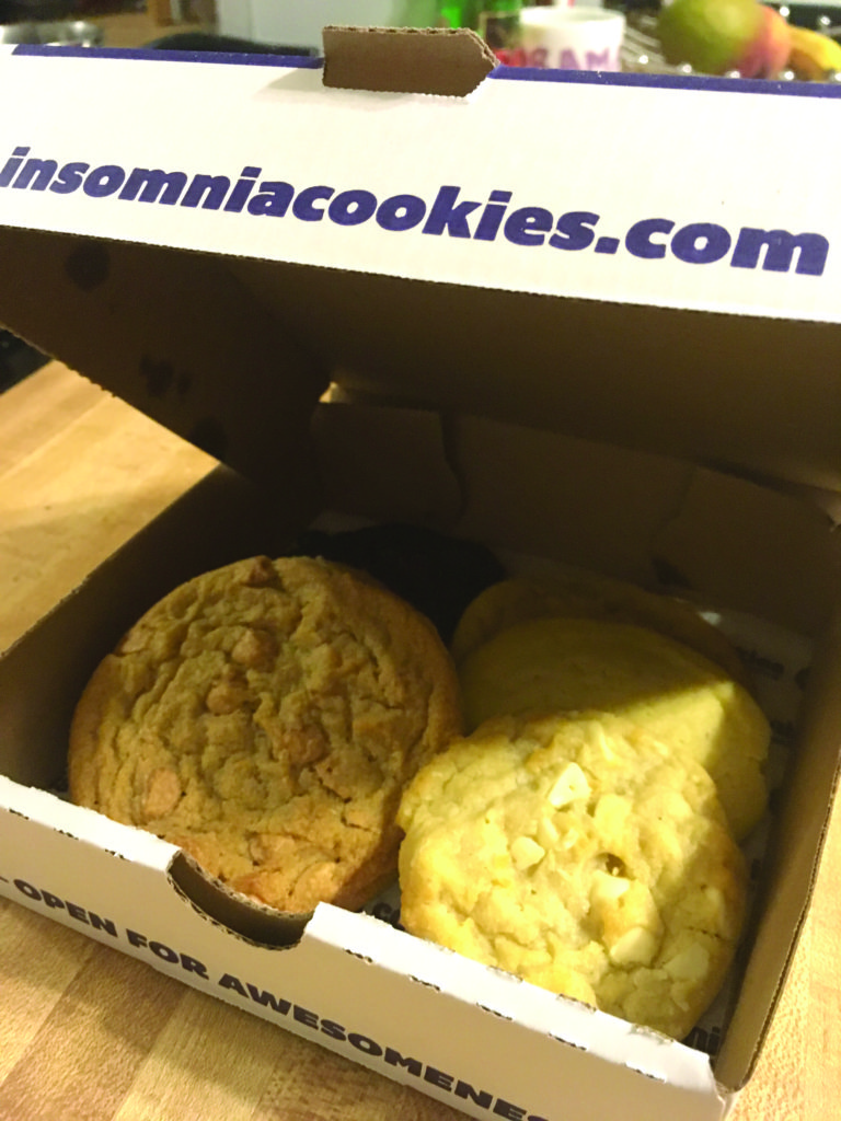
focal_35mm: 29
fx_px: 939
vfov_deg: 61.7
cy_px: 560
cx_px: 420
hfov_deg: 48.2
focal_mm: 4.15
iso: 250
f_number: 2.2
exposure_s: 1/15
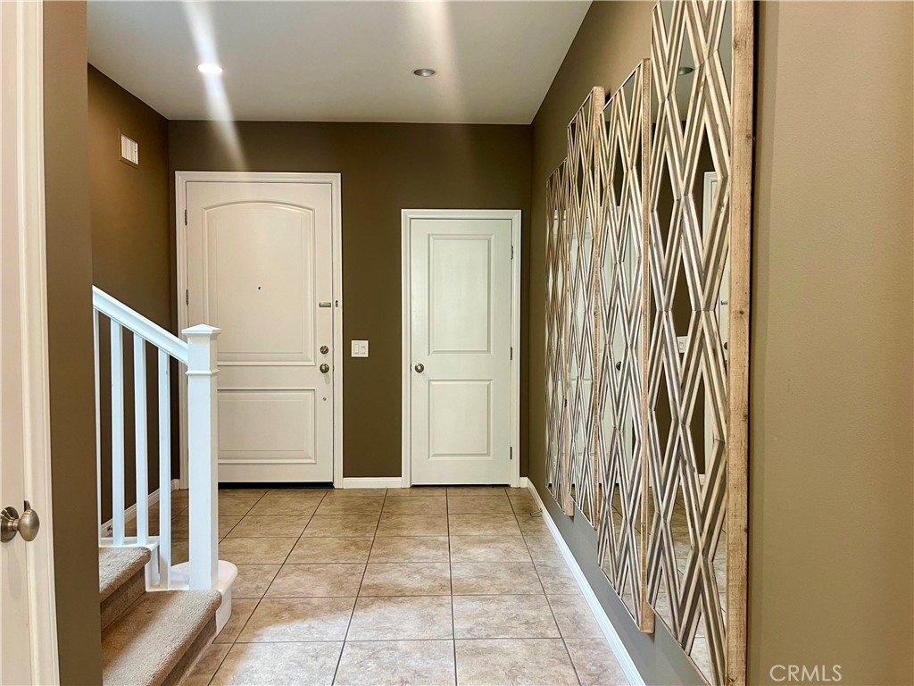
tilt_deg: -3.7
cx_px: 457
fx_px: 660
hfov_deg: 69.4
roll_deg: -0.6
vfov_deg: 54.9
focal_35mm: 25
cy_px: 343
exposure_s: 1/60
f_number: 1.6
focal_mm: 5.1
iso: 125
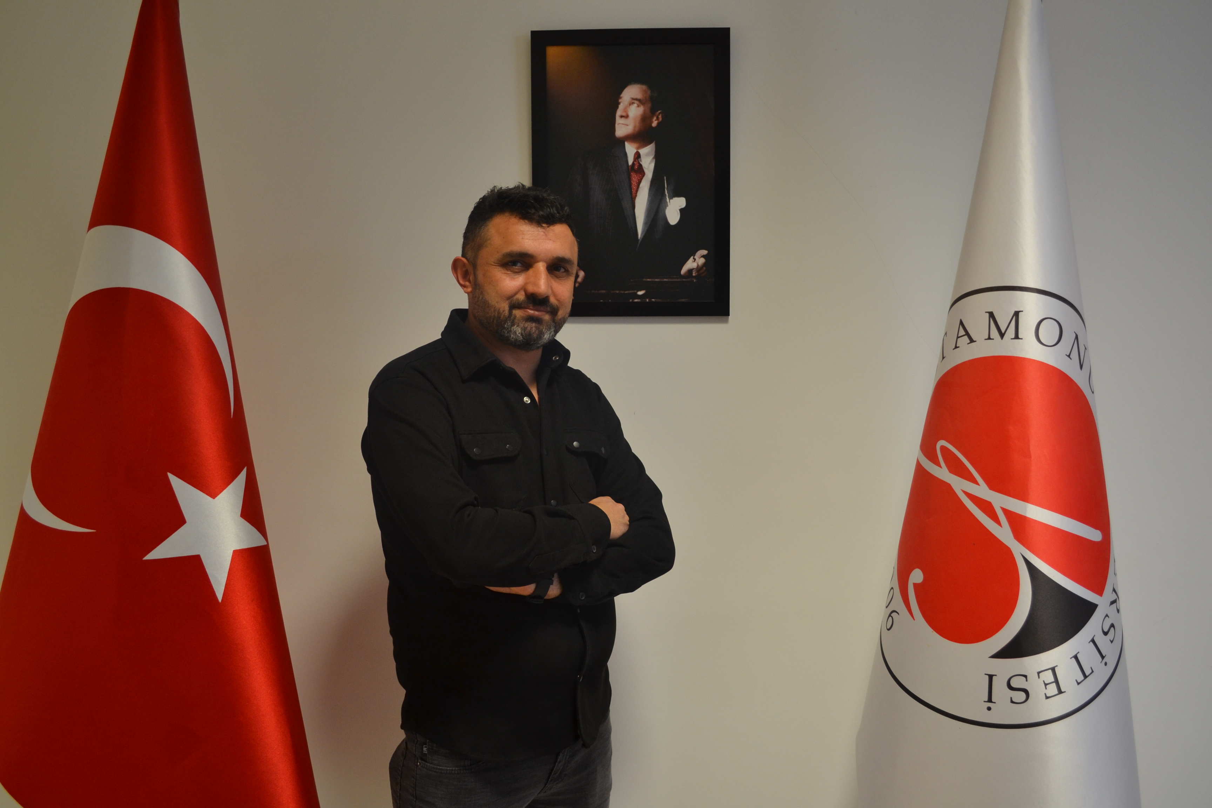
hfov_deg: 61.9
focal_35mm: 30
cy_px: 404
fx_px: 1010
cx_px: 606
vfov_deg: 43.6
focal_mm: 20
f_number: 3.8
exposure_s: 1/40
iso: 400
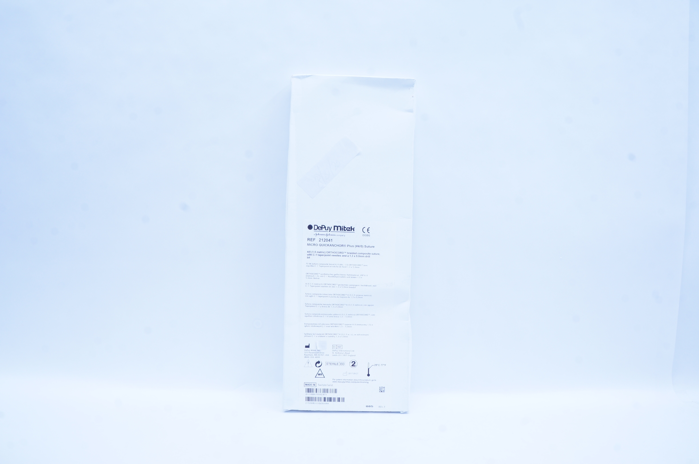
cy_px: 232
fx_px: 524
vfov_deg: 47.8
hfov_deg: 67.4
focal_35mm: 27
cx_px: 350
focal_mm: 18
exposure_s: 1/10
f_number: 14
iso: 400
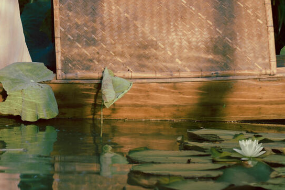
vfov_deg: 8.3
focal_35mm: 164
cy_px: 10
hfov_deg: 12.5
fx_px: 1299
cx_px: 75
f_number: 1.6
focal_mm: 85
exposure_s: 1/2000
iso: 100
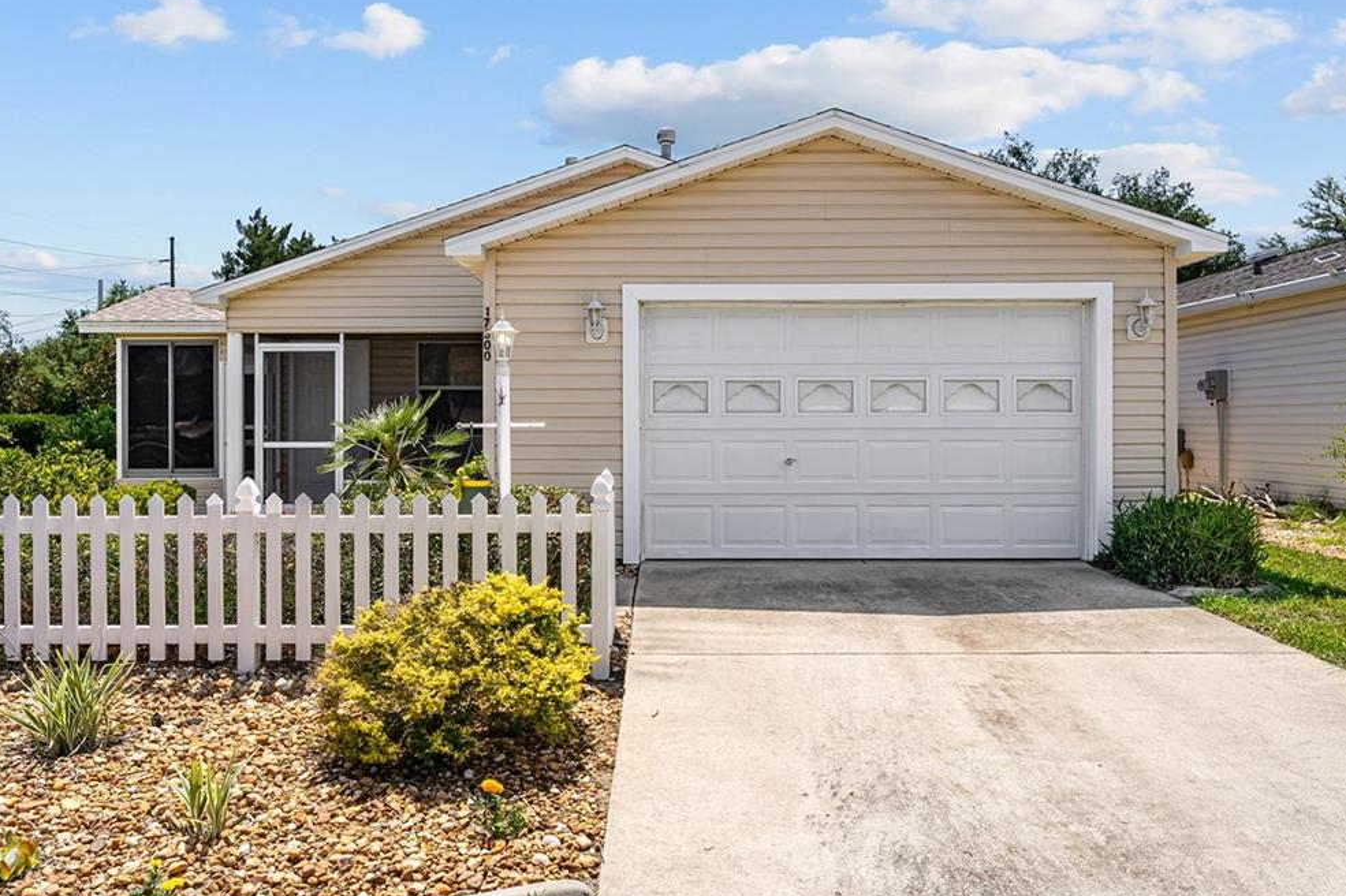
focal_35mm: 26
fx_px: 972
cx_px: 645
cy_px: 414
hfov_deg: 69.4
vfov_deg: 49.5
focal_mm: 16
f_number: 8
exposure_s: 1/1250
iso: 320
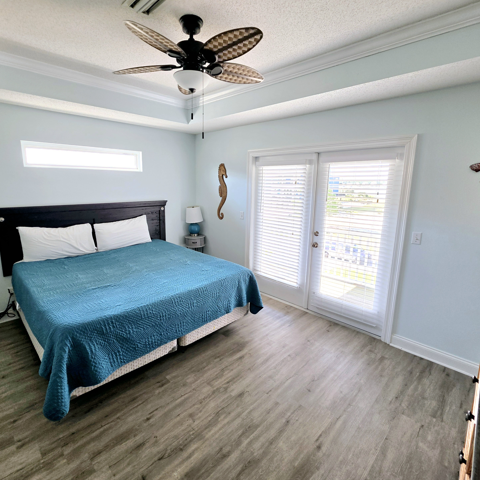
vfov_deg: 87.4
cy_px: 234
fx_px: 251
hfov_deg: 87.2
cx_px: 218
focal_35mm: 16
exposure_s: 1/120
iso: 32
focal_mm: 2.2
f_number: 1.9
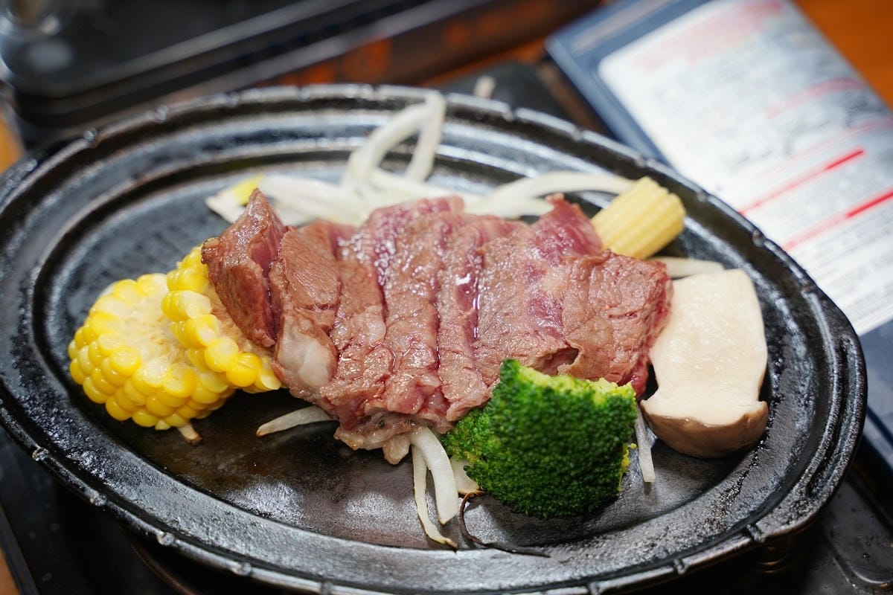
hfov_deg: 27.0
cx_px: 446
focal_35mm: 75
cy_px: 298
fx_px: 1860
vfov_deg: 18.2
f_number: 4
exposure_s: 1/80
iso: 200
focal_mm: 75
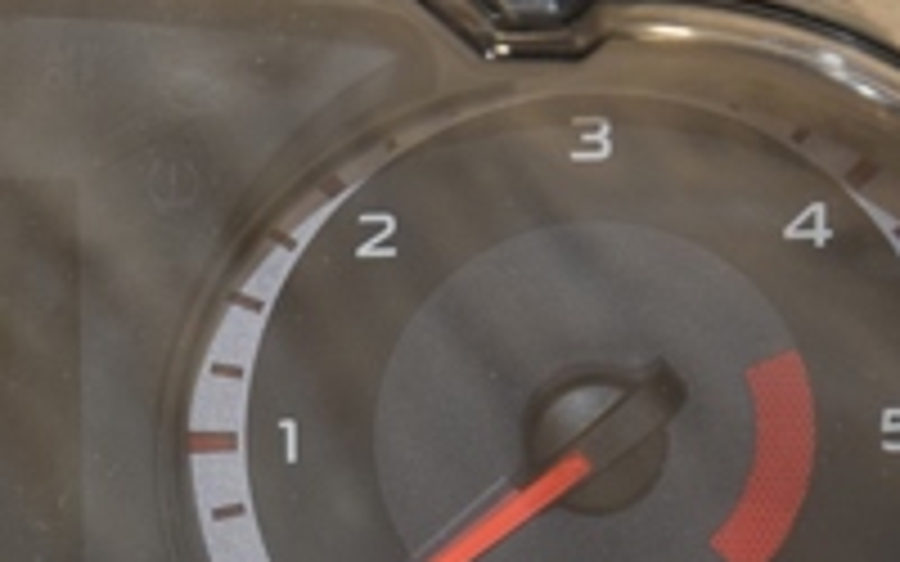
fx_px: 9017
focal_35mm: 368
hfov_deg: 5.7
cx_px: -108
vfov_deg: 3.6
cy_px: 517
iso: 800
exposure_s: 1/160
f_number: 5.3
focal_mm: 75
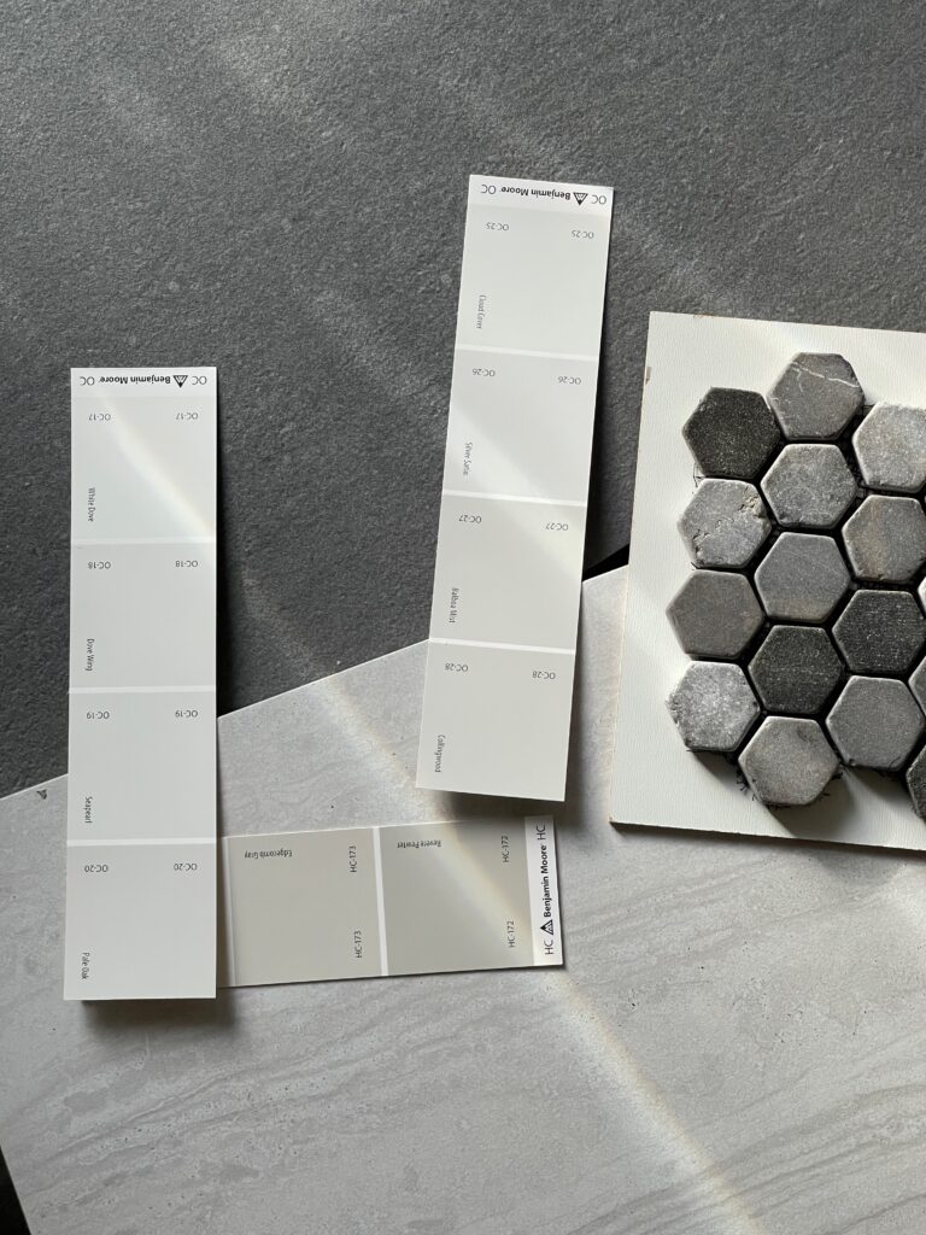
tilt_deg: -87.1
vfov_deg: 30.3
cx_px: 463
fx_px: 2283
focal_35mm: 64
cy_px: 618
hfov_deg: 22.9
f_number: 2.2
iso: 100
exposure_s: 1/121
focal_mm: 7.5
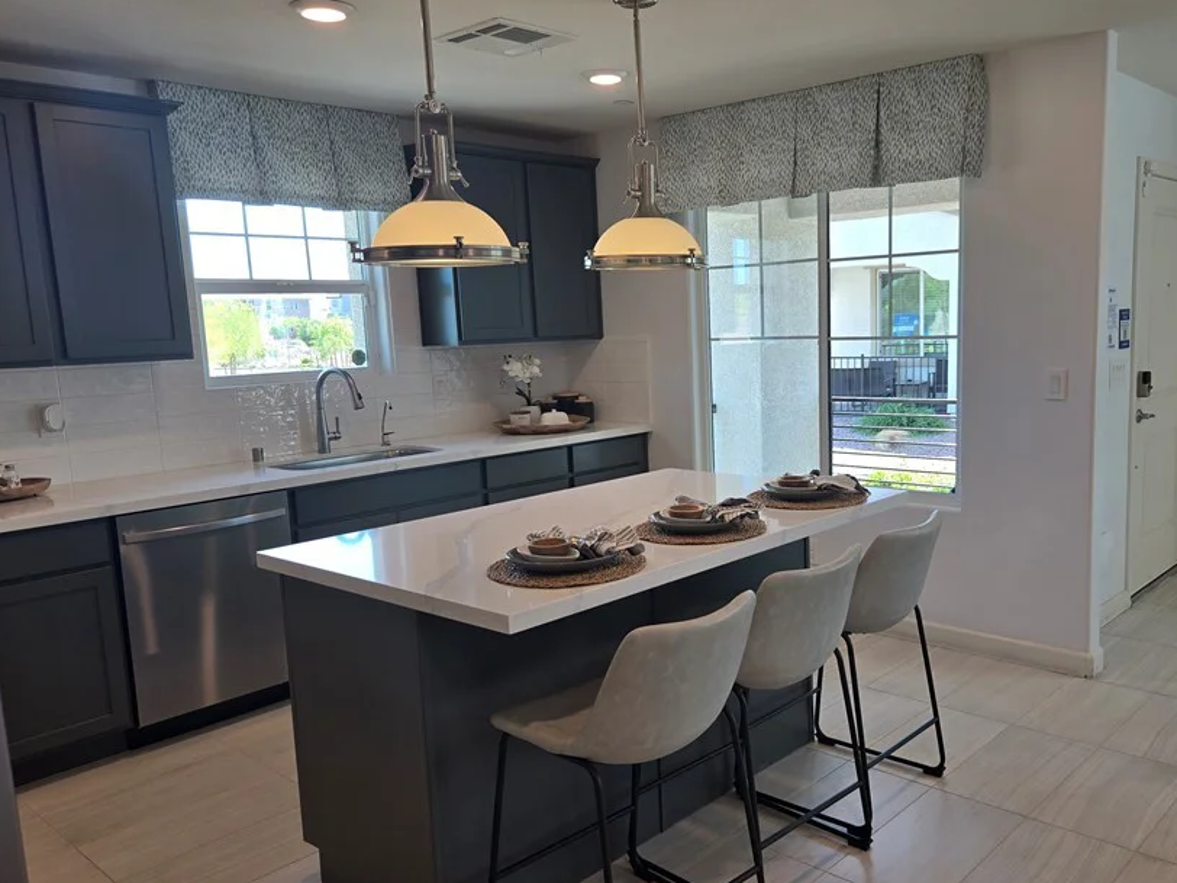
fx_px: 986
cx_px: 683
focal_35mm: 29
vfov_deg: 48.2
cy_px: 454
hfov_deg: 61.3
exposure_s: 1/120
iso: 32
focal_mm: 5.4
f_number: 1.8
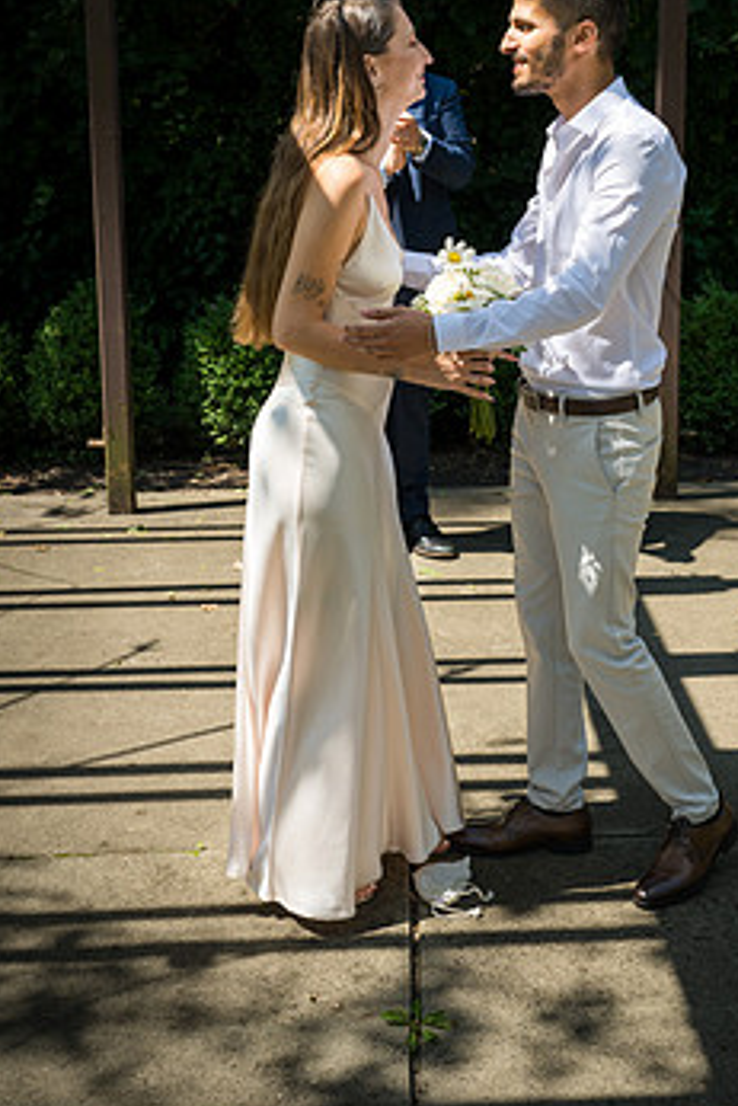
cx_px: 470
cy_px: 409
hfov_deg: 25.9
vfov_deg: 37.9
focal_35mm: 52
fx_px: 1597
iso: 100
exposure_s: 1/500
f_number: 4.8
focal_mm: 40
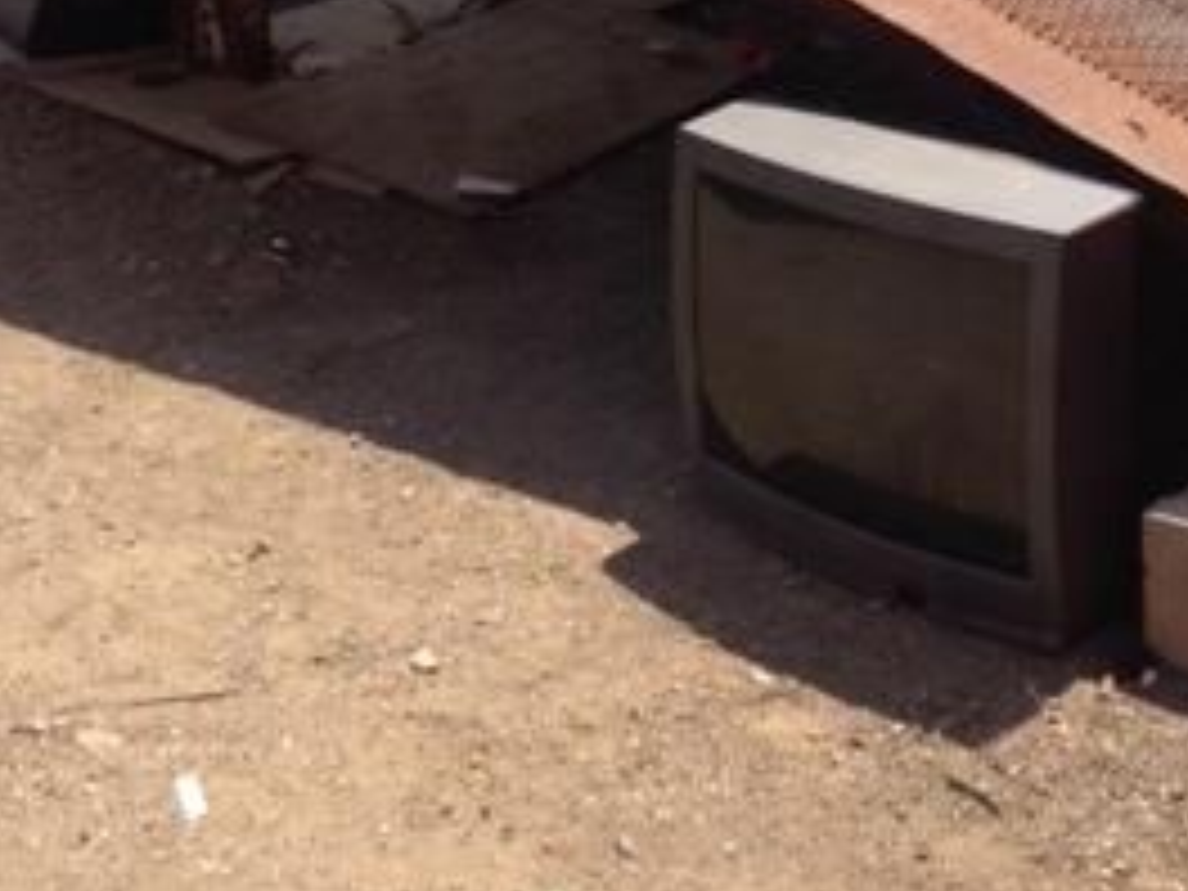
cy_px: 45
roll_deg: -0.8
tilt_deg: -16.2
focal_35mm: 80
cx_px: 927
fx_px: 2746
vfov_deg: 18.1
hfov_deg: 24.1
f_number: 2.4
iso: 50
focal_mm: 4.12
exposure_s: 1/1178
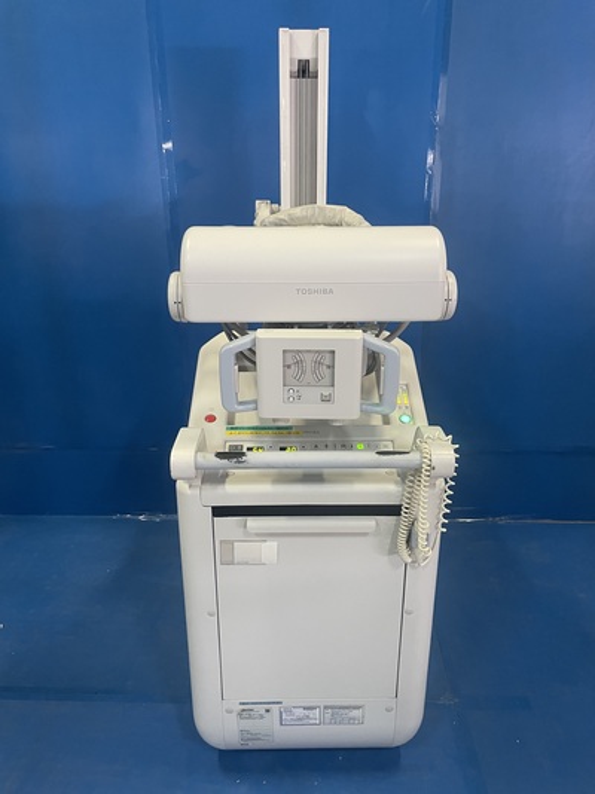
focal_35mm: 26
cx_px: 298
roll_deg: -0.3
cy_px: 397
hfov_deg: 53.0
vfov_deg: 67.3
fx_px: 596
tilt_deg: -21.5
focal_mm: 4.2
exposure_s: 1/60
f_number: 1.6
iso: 320
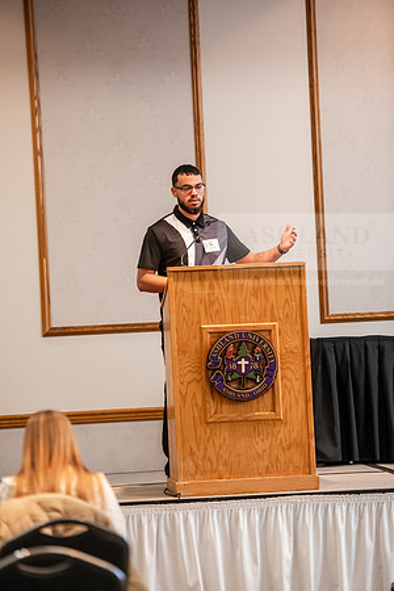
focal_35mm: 135
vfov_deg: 15.2
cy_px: 296
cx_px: 197
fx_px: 2216
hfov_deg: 10.2
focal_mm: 135
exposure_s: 1/200
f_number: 3.2
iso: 2000
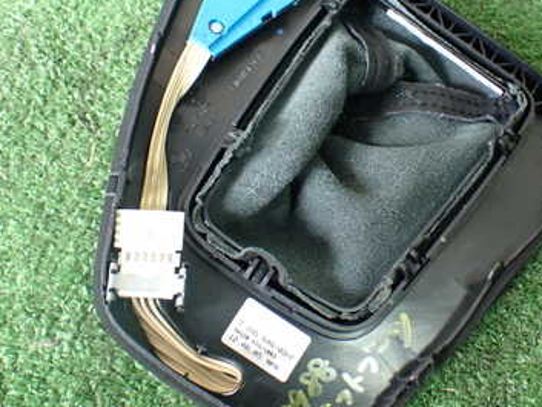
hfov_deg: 37.3
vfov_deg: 28.5
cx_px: 326
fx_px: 799
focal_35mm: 51
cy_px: 151
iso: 800
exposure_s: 1/100
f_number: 2.3
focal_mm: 5.4
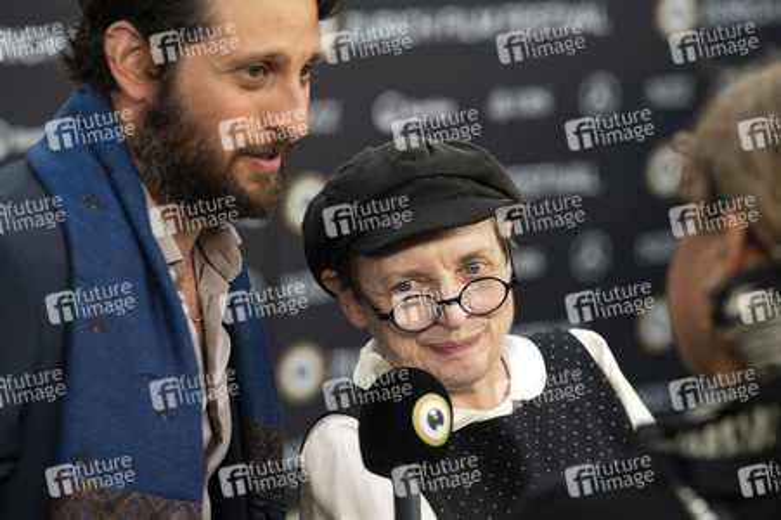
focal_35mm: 138
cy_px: 260
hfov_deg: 14.9
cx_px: 390
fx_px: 2992
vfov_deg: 9.9
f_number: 4.5
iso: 400
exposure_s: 1/200
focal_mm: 138
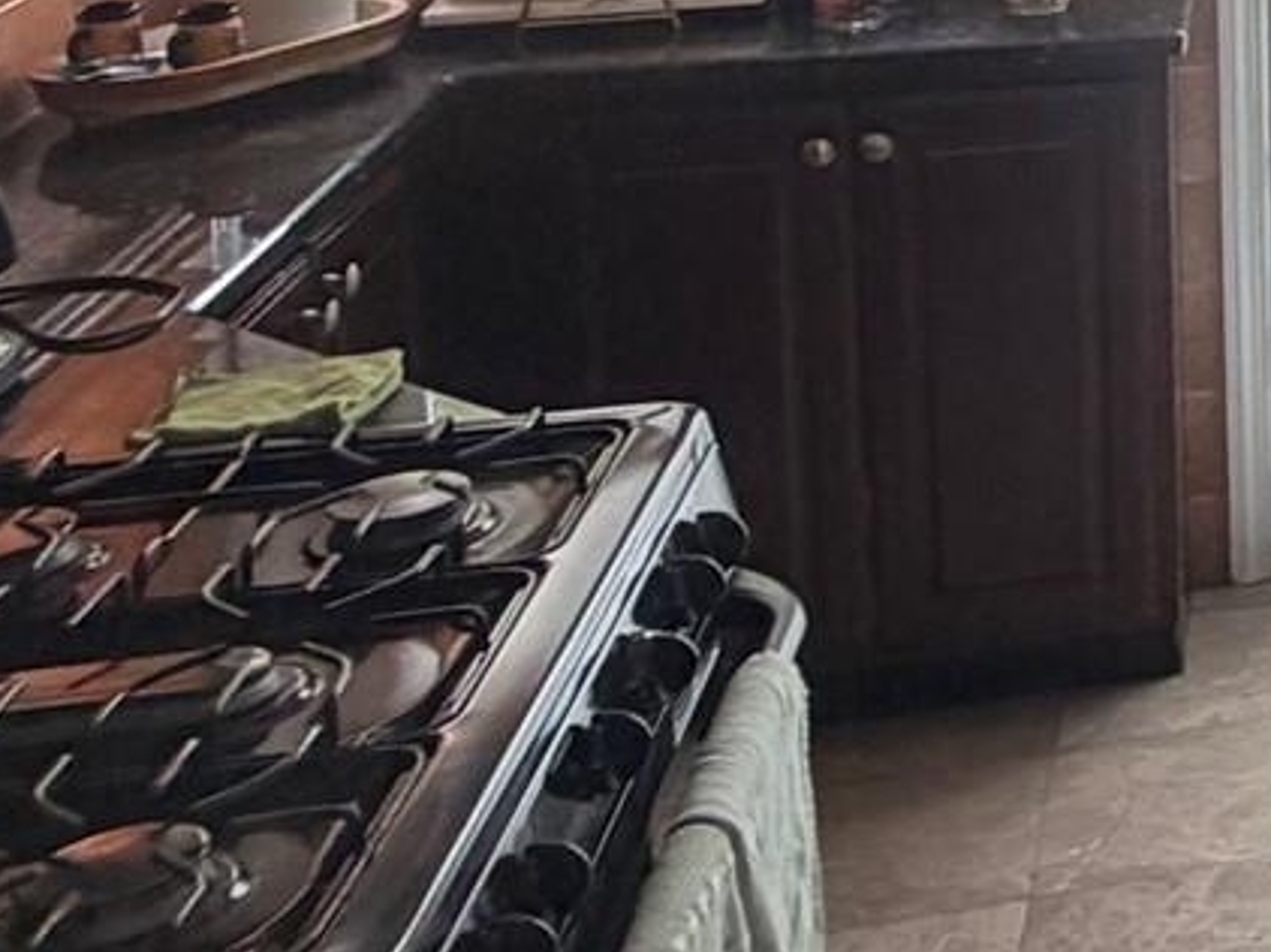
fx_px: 2495
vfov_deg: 19.8
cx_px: 2322
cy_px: -295
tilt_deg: -7.3
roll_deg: -2.1
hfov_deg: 20.1
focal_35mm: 68
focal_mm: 2.22
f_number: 2.2
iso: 160
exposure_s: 1/121
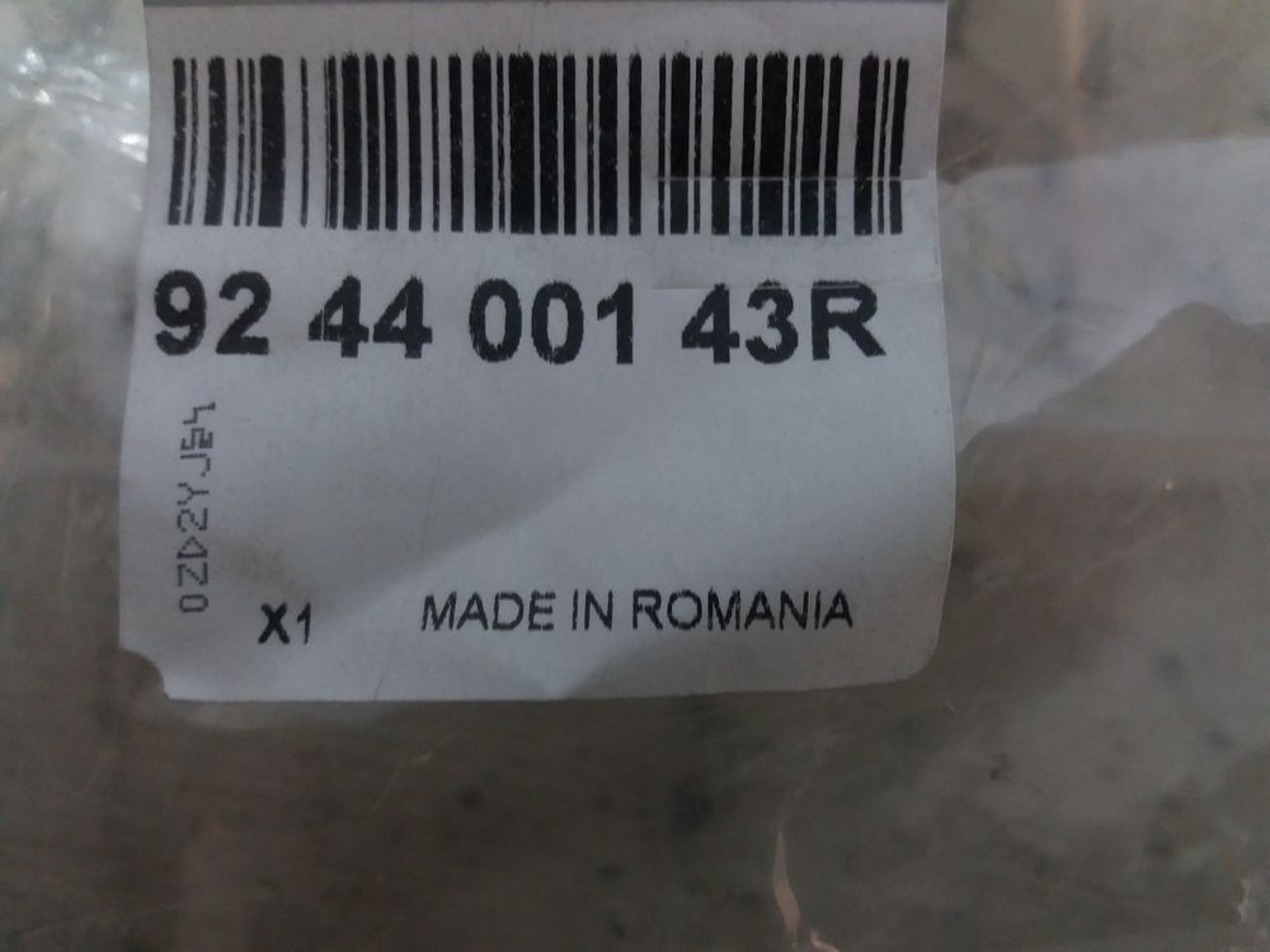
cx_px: 635
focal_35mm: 28
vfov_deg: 49.7
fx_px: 1027
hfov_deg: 63.4
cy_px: 476
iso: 160
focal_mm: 3.7
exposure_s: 1/17
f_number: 1.9
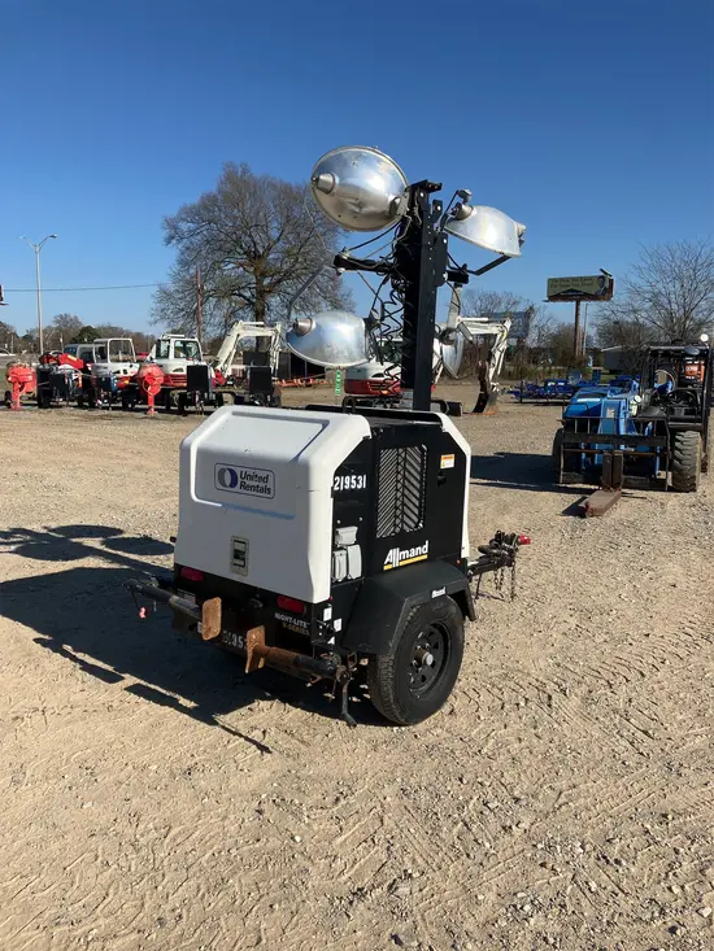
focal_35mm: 28
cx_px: 357
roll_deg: +0.1
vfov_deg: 63.4
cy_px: 476
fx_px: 770
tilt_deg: -7.6
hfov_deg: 49.8
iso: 32
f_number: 1.8
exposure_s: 1/2667
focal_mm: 3.99
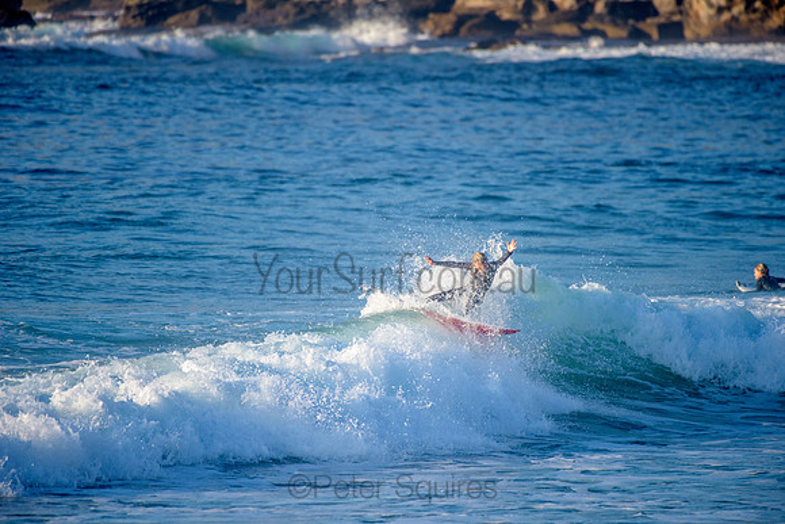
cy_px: 262
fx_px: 10905
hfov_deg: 4.1
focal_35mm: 500
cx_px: 392
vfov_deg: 2.8
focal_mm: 500
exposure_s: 1/2000
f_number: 5.6
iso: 400
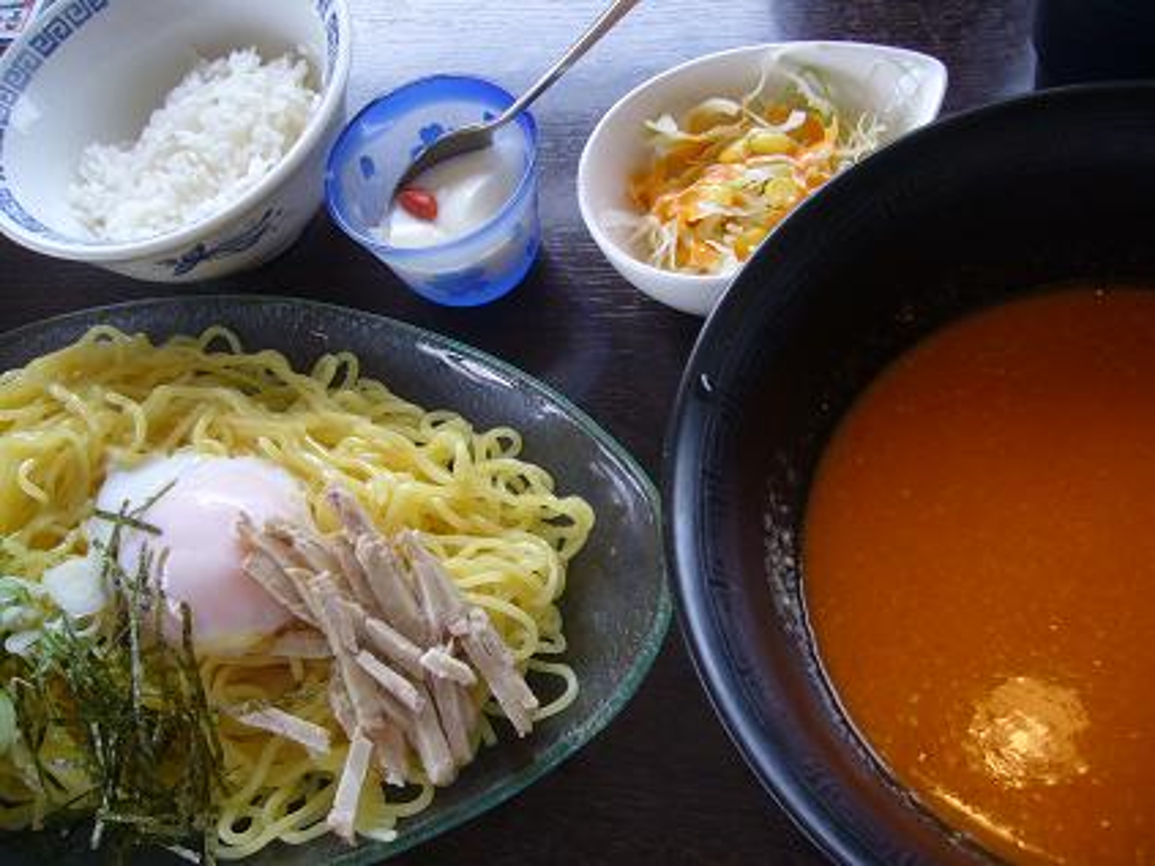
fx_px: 1167
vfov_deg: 40.7
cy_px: 433
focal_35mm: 35
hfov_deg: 52.6
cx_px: 578
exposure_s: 1/80
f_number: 2.8
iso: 80
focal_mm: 5.8
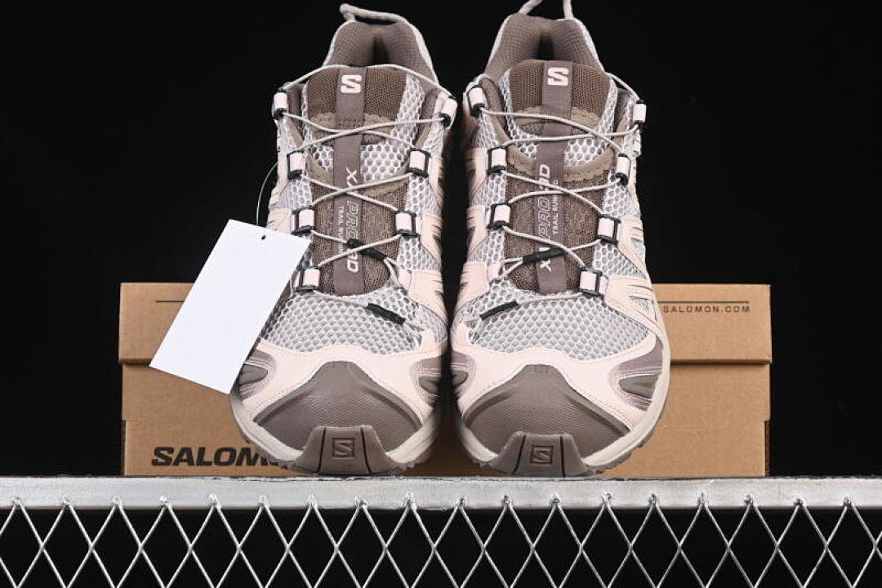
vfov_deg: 18.2
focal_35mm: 75
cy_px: 294
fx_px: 1837
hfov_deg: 27.0
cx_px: 441
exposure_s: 1/60
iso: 160
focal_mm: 50
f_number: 6.3
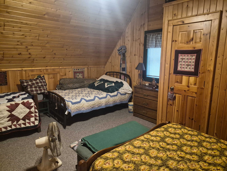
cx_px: 114
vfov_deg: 58.9
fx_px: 151
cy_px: 86
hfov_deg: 73.9
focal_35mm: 23
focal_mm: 5.4
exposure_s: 1/120
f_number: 1.8
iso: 1600
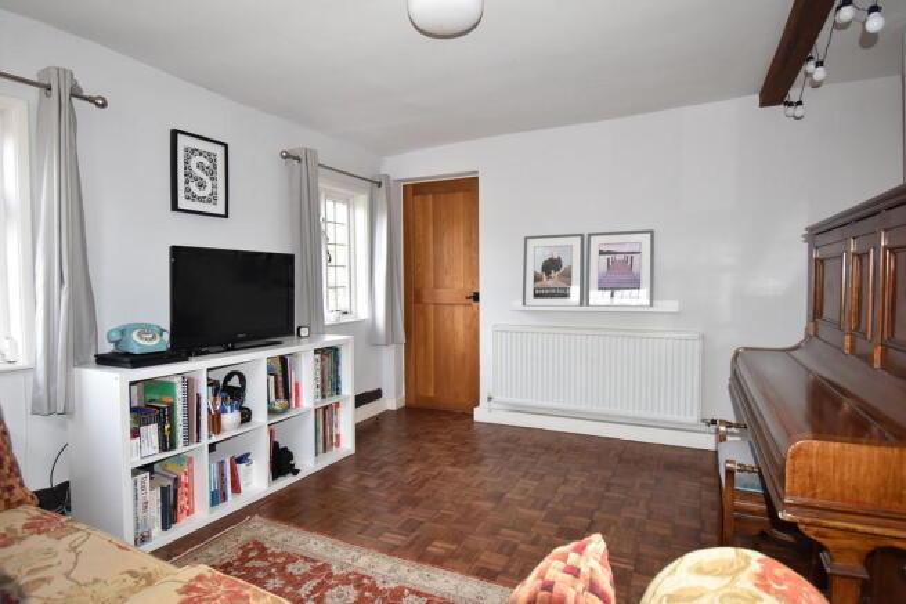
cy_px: 302
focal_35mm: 20
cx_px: 453
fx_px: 491
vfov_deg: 63.2
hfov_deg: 85.4
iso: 640
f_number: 4.8
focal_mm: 13
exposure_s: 1/60
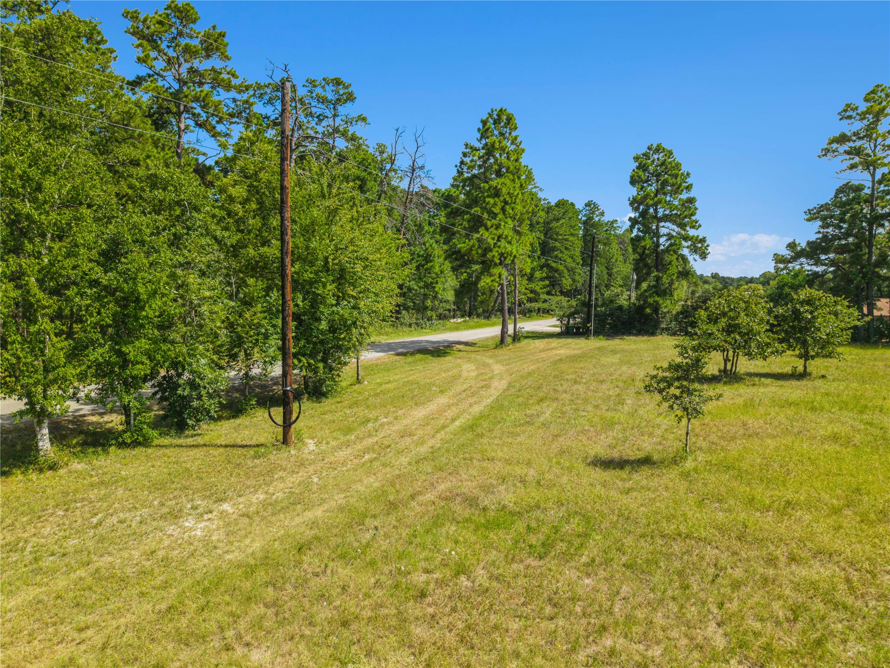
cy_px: 334
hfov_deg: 71.6
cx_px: 445
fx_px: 617
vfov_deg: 56.8
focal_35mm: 24
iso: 200
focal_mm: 8.7
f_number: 1.8
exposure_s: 1/60
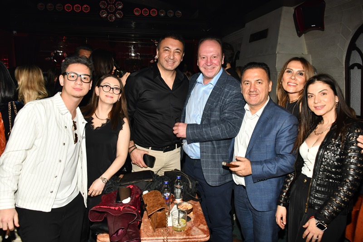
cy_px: 121
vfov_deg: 46.4
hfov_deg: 65.5
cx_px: 182
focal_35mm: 28
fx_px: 282
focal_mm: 28
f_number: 6.3
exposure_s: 1/200
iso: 640
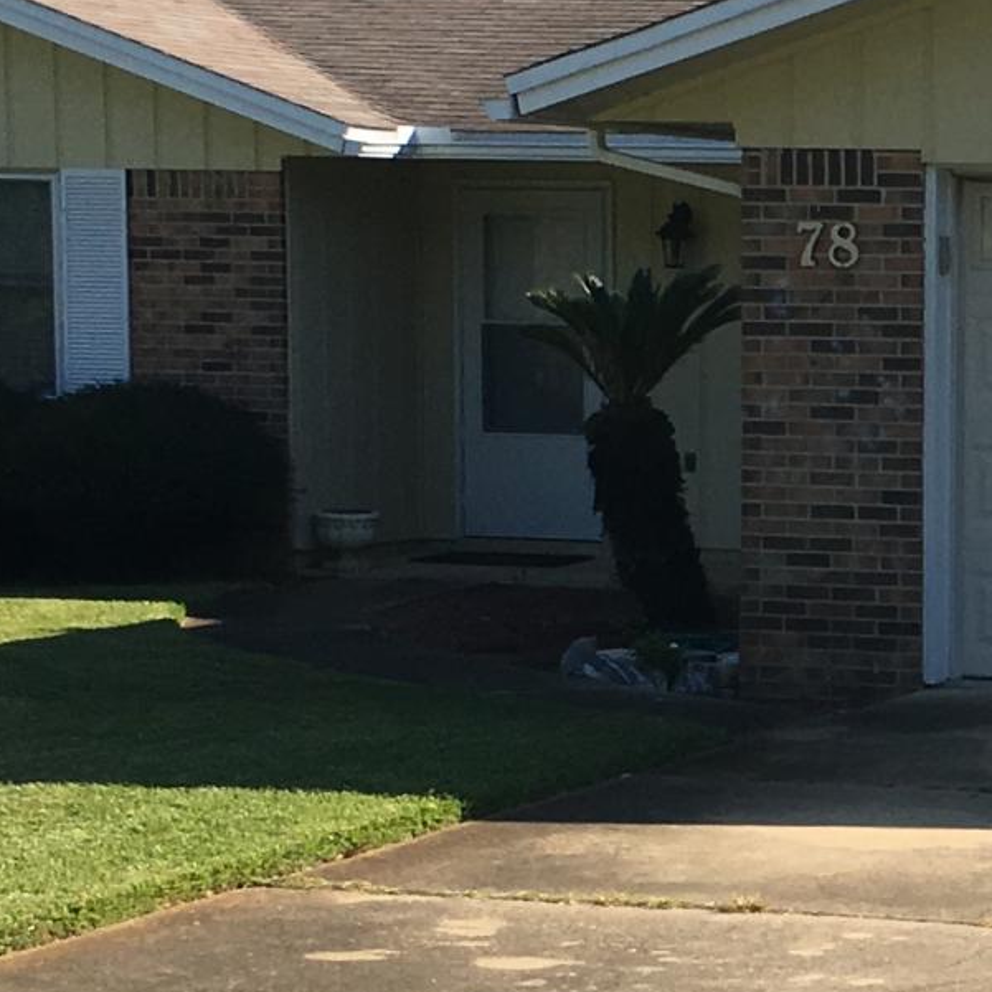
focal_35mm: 128
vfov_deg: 13.5
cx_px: 1329
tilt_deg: -8.9
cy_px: 893
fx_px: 4150
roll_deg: -0.9
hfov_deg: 13.1
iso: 25
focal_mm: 4.15
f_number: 2.2
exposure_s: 1/1451
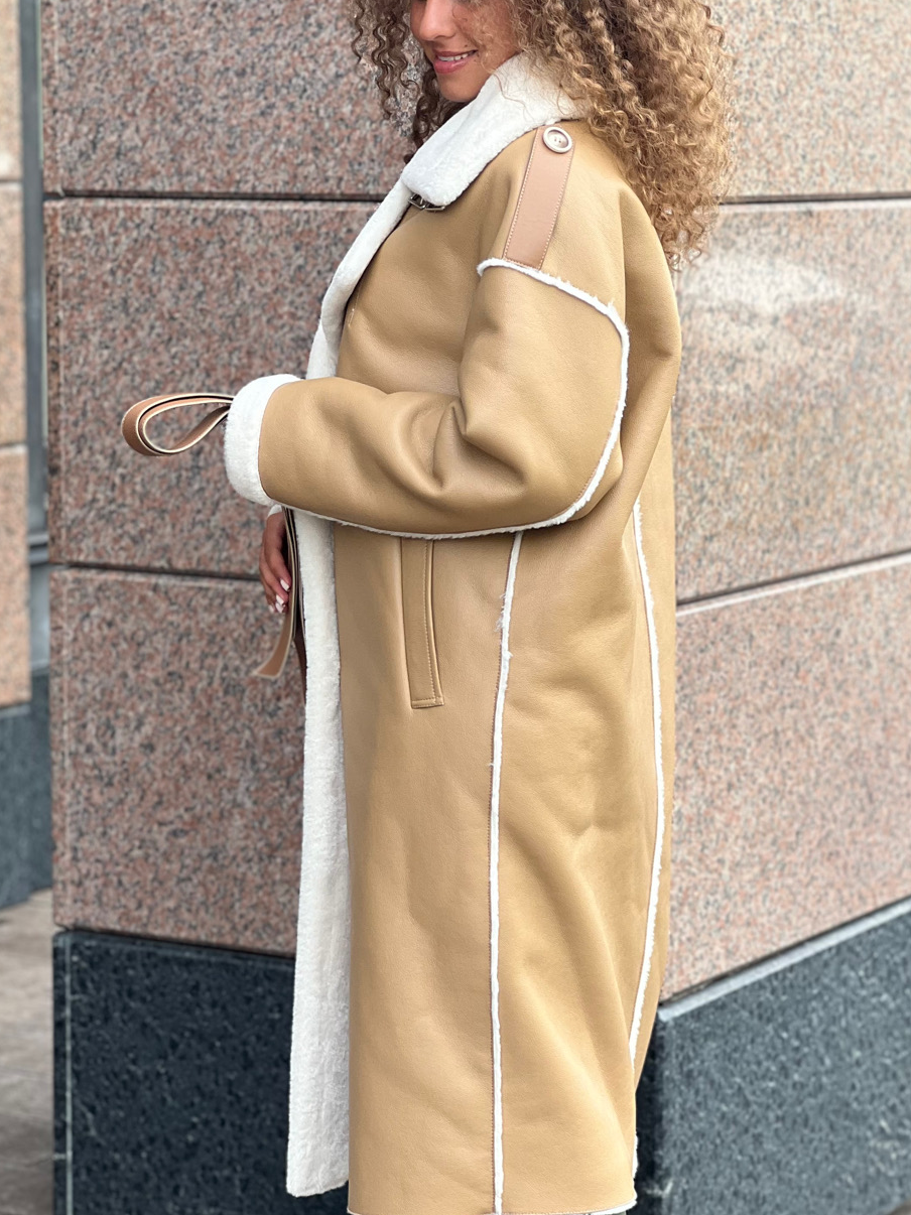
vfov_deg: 18.0
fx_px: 3826
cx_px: 485
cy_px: 615
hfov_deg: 13.6
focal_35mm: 109
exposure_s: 1/121
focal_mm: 9
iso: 25
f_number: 2.8
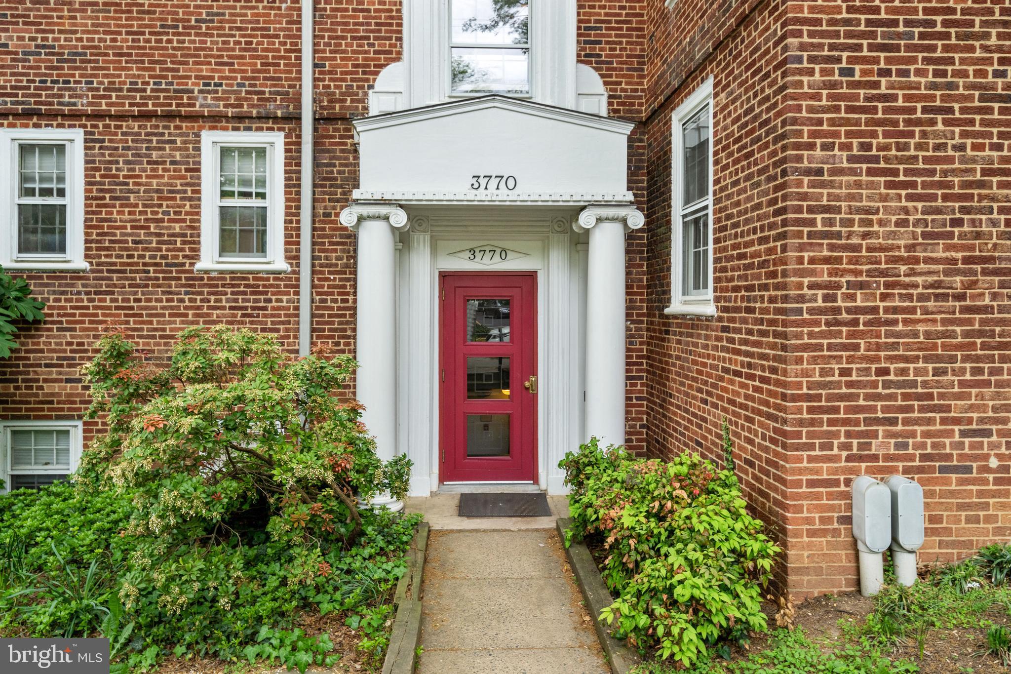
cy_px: 337
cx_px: 506
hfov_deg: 73.7
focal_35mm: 24
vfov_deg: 53.1
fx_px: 674
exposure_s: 1/160
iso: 500
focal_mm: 24
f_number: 8
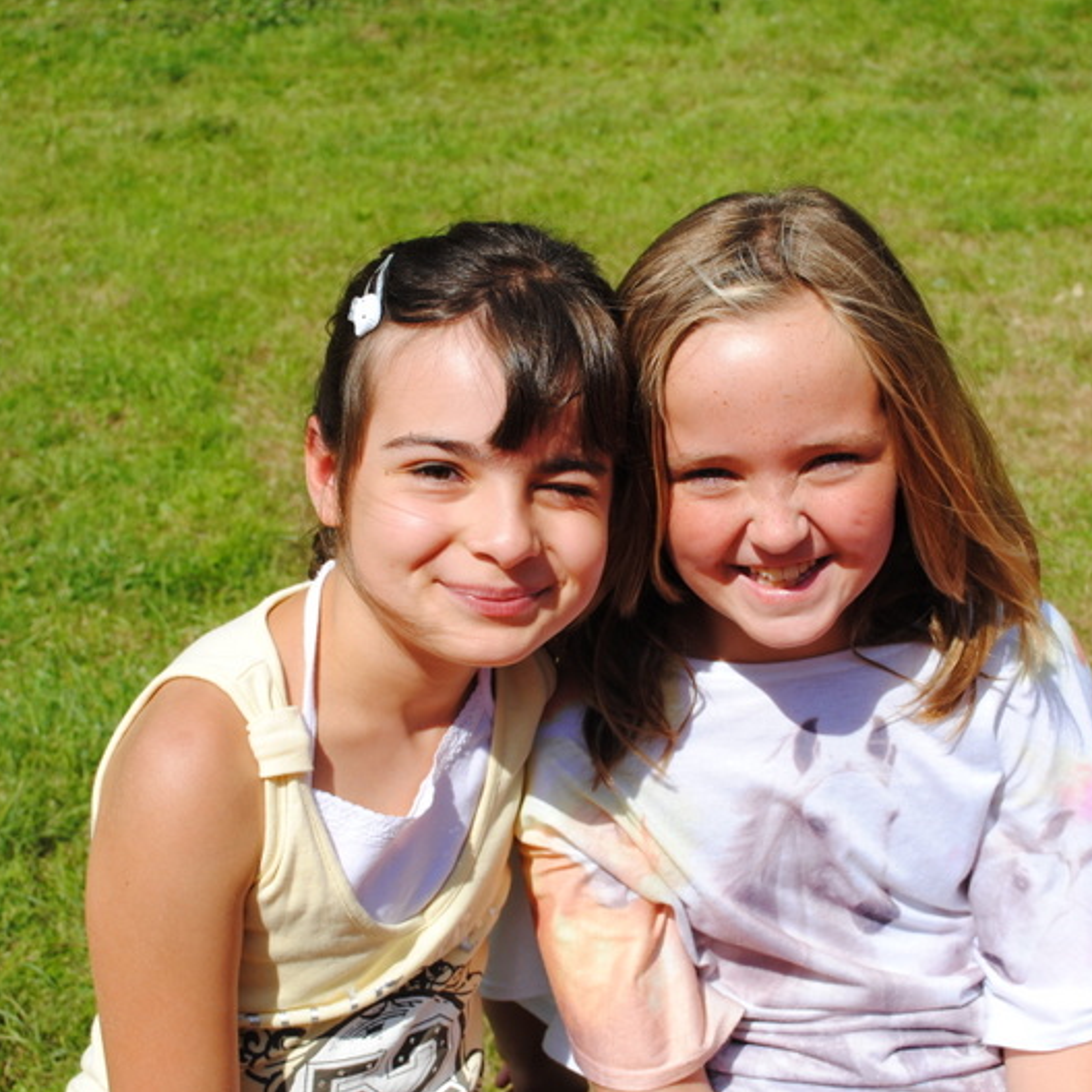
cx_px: 614
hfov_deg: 29.5
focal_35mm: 58
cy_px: 548
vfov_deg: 29.6
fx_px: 2070
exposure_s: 1/320
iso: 100
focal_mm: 30
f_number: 9
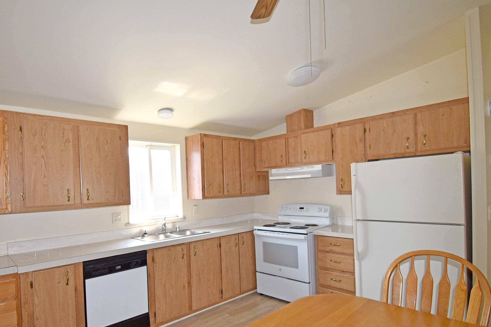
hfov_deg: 83.4
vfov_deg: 61.5
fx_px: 273
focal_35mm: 20
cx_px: 209
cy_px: 194
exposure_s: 1/125
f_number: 5.6
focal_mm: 10
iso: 500
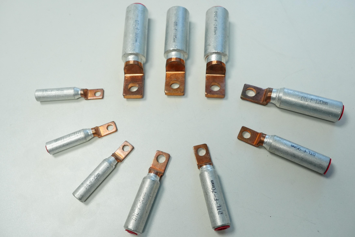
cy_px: 118
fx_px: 335
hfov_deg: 55.8
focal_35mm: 34
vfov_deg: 38.9
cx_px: 178
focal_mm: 34
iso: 2500
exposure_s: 1/200
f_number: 7.1
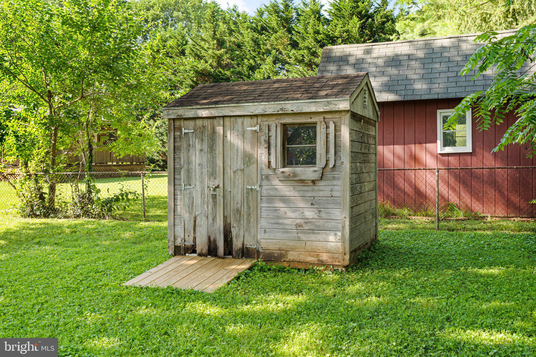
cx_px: 268
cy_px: 178
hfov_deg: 54.4
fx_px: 521
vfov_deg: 37.8
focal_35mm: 35
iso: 320
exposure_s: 1/60
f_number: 10
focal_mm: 35
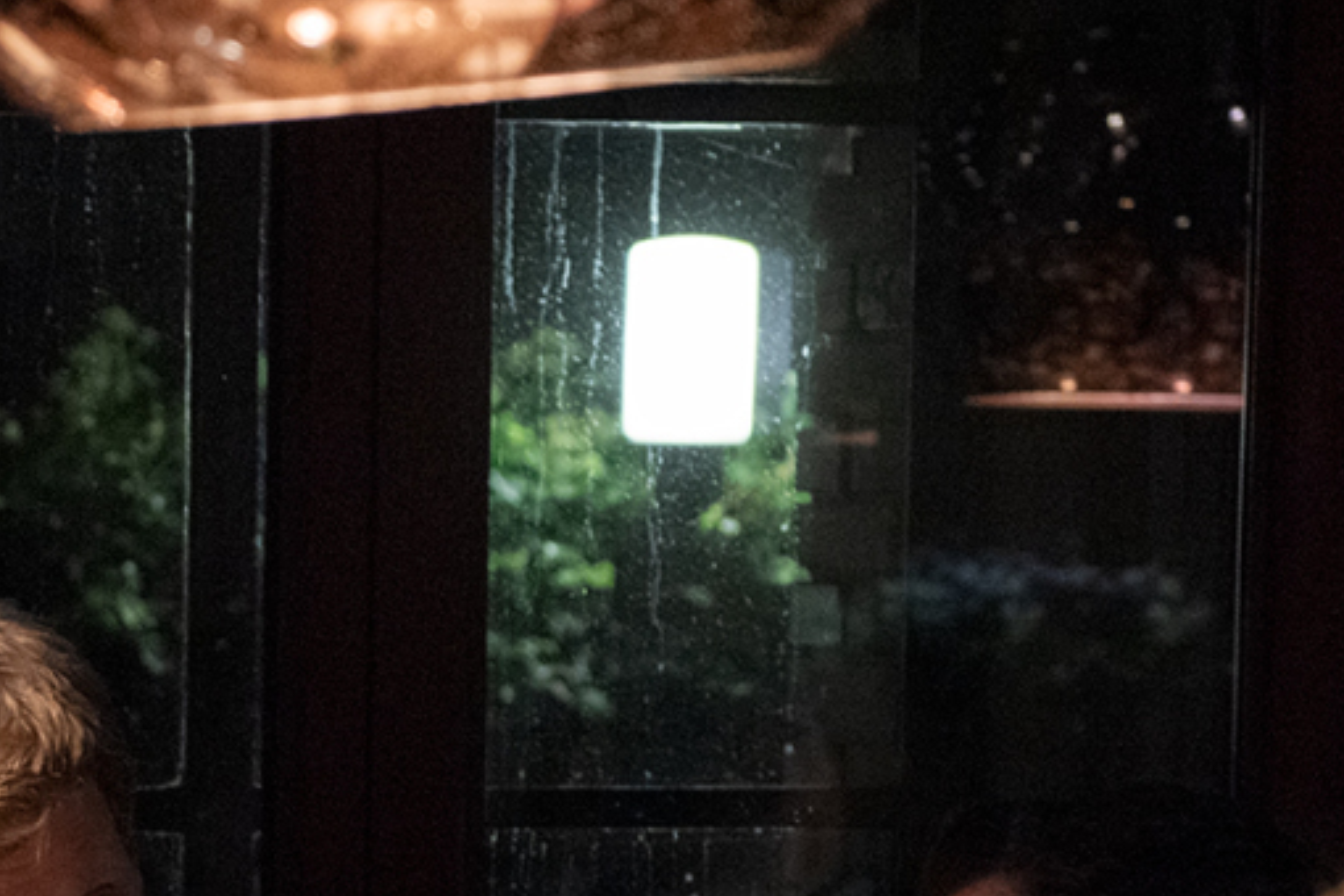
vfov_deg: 6.6
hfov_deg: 9.9
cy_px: 949
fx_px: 7690
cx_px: -155
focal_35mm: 206
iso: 2000
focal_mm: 70
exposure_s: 1/50
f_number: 4.5
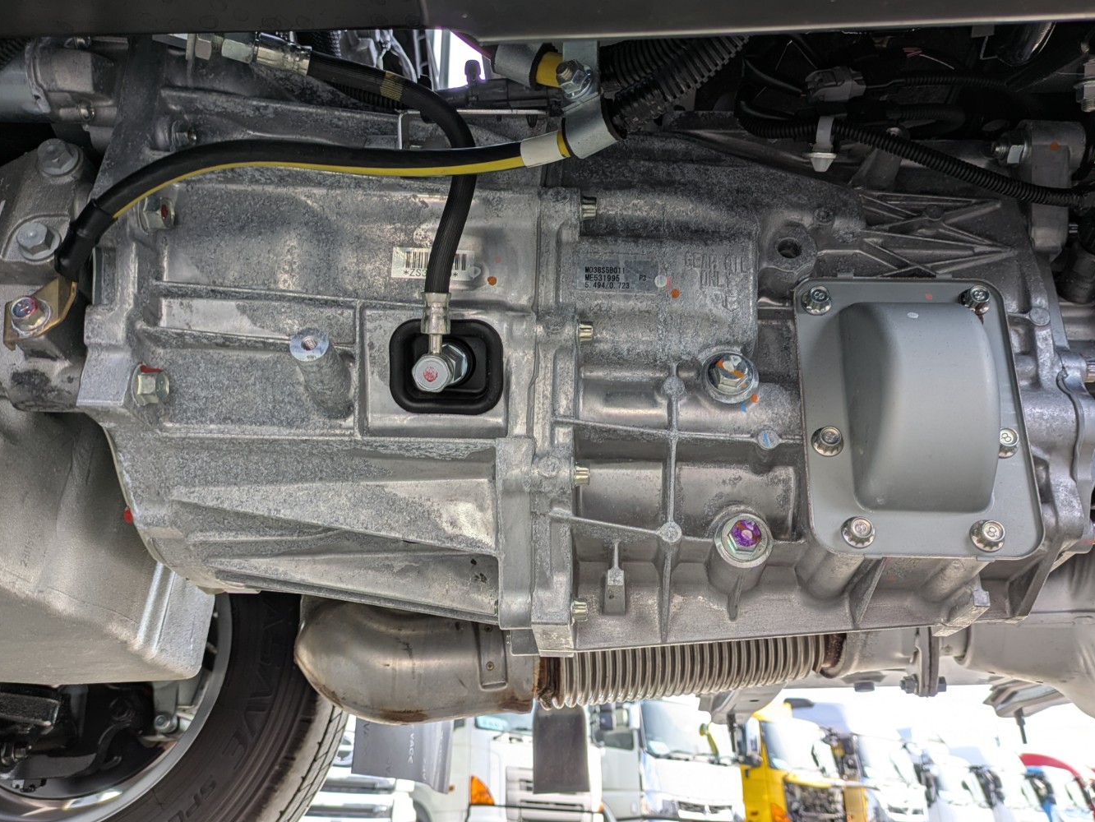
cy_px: 414
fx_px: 949
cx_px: 576
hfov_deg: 59.9
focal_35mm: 30
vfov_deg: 46.8
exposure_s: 1/337
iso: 32
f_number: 1.89
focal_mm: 5.43
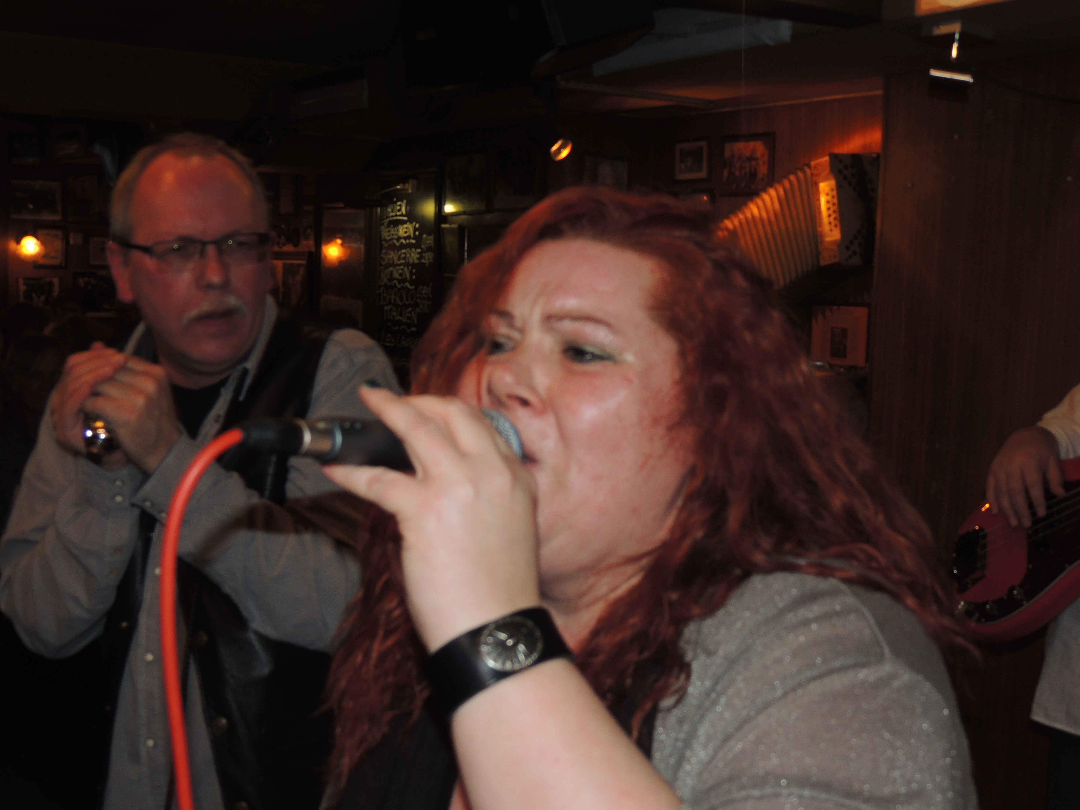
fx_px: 1342
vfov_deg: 33.6
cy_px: 405
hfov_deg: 43.9
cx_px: 540
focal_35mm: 43
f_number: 3.4
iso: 200
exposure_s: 1/30
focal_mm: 7.6
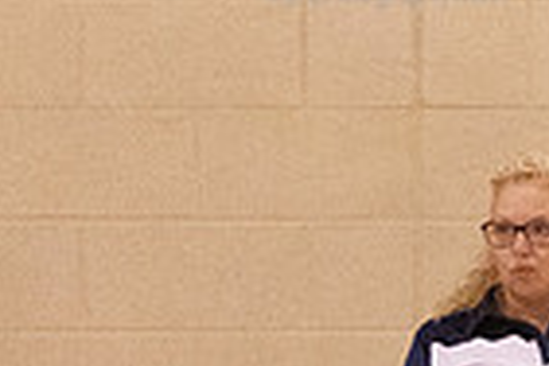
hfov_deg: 3.7
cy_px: 405
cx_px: 938
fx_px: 8448
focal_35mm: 554
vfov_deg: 2.5
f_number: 4
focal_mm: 90
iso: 10000
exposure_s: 1/800
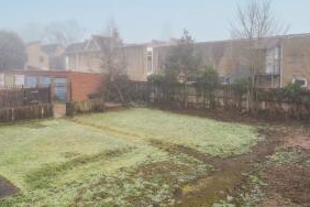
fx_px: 232
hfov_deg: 67.4
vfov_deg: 47.9
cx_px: 151
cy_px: 99
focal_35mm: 27
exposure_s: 1/160
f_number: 7.1
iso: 320
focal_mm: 16
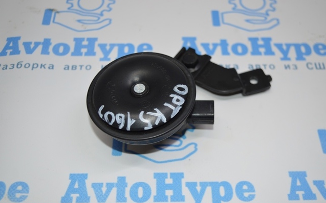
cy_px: 106
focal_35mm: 45
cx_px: 163
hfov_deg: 44.8
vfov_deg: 28.9
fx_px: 395
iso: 400
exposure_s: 1/125
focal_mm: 29
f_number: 4.2
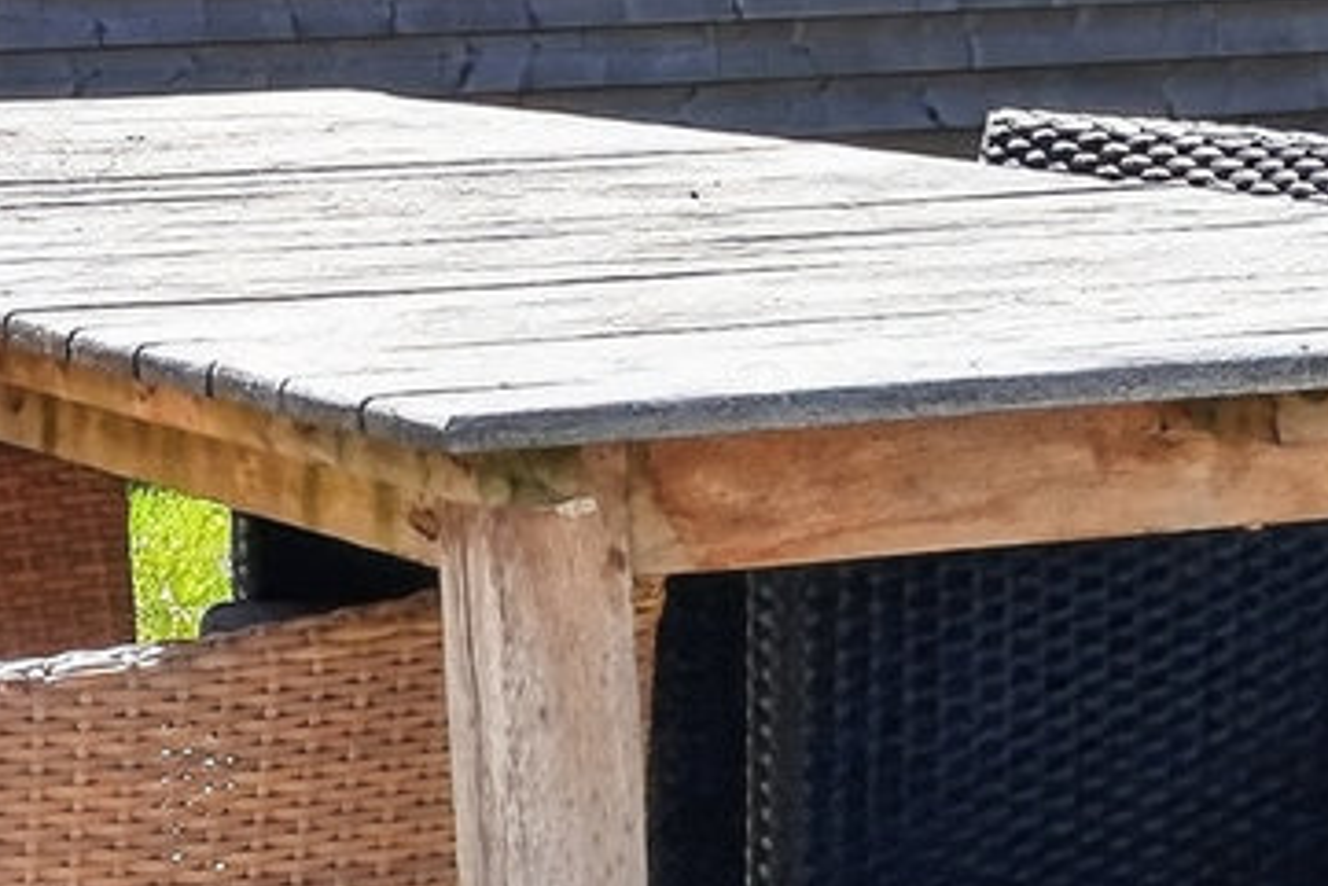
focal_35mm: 163
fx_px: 6015
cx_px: -191
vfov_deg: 8.4
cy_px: 37
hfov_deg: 12.4
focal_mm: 23
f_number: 8
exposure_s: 1/200
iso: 400
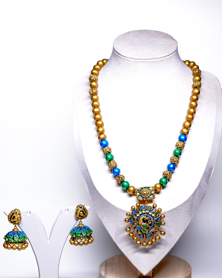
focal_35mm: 59
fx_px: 485
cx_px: 110
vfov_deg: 31.9
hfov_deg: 25.8
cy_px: 159
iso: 320
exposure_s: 1/200
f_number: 3.2
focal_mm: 35
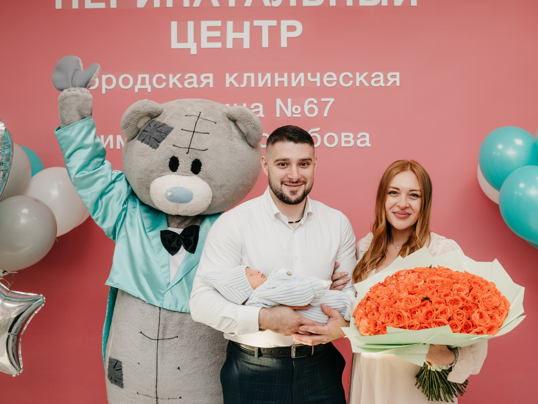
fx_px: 638
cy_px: 198
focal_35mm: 41
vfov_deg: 35.2
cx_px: 316
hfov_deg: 45.6
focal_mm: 35
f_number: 4
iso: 640
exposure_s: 1/160
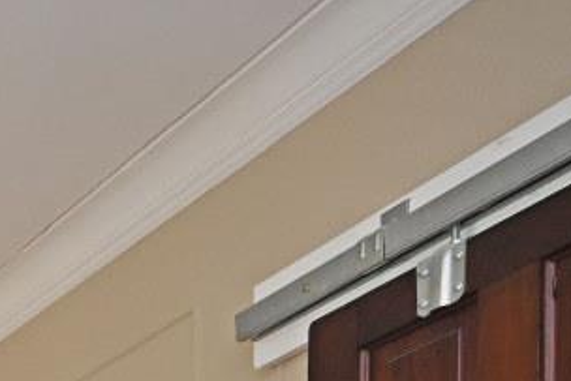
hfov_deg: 15.8
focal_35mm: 69
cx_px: -761
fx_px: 1095
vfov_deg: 14.0
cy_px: 905
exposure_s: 1/60
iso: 200
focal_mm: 14
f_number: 4
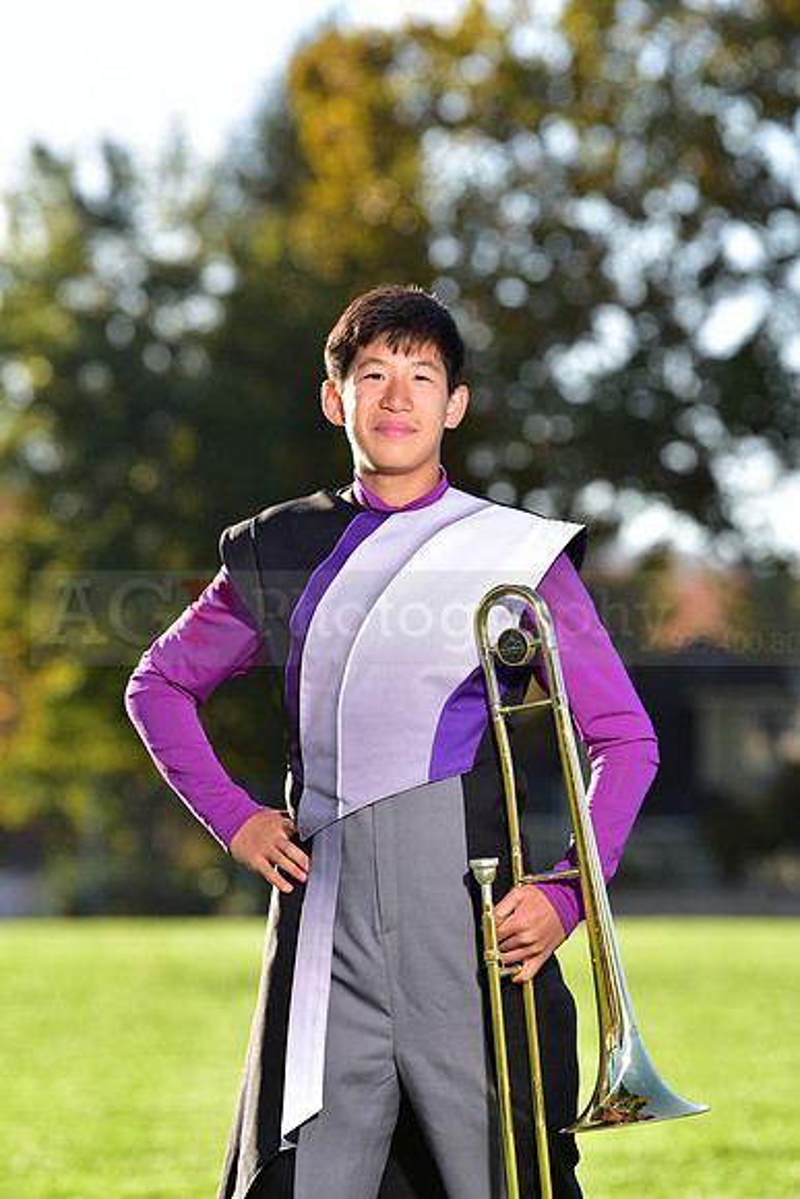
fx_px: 6662
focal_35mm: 200
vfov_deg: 10.3
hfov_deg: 6.9
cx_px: 400
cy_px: 600
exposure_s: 1/200
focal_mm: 200
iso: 80
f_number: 5
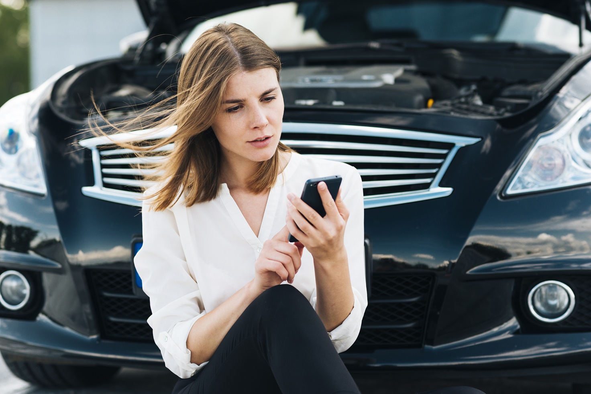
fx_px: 1396
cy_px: 197
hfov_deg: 23.9
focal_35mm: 85
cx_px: 296
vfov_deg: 16.1
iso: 250
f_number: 3.5
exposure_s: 1/320
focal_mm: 85
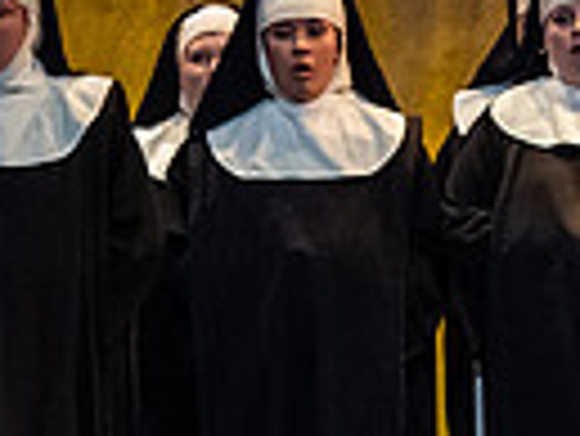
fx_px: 8687
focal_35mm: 518
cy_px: 128
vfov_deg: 2.9
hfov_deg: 3.8
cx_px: 913
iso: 5000
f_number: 3.2
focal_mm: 120
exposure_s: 1/200
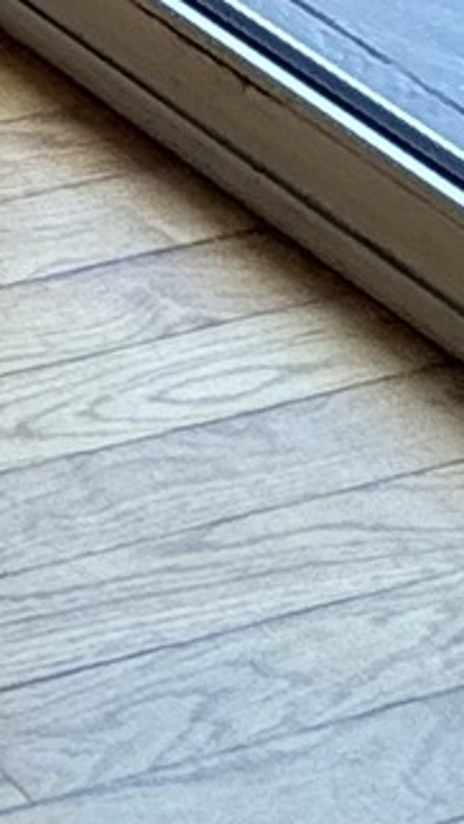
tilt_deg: -6.8
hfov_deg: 5.2
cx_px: -2238
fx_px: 3167
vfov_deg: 10.3
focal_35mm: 145
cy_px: -1725
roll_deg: -0.4
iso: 40
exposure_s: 1/122
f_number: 2.2
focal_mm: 2.22
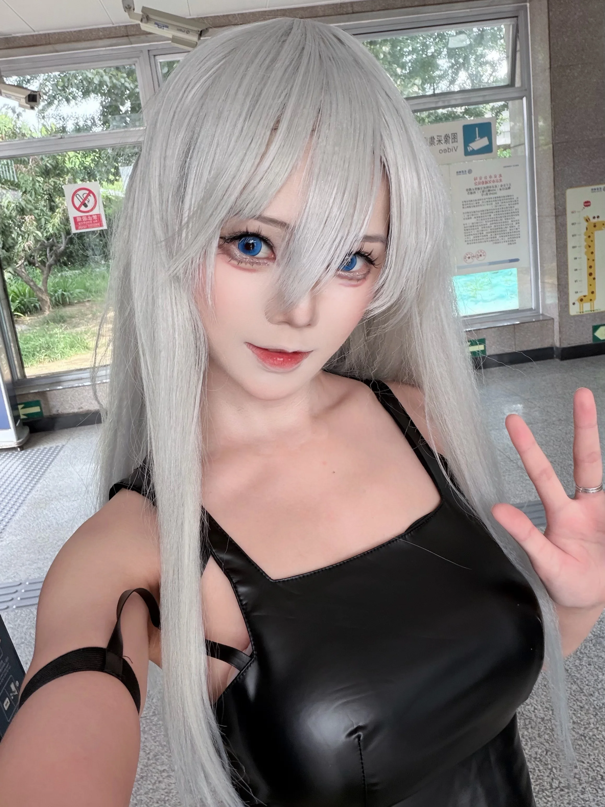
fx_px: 606
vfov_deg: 67.3
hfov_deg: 53.1
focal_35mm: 26
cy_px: 404
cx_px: 302
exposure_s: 1/60
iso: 125
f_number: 1.5
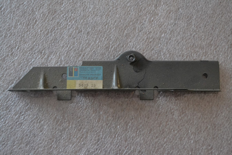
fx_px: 338
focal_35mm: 52
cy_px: 78
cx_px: 116
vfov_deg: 25.8
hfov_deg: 37.9
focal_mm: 35
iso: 3200
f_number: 5
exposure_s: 1/25
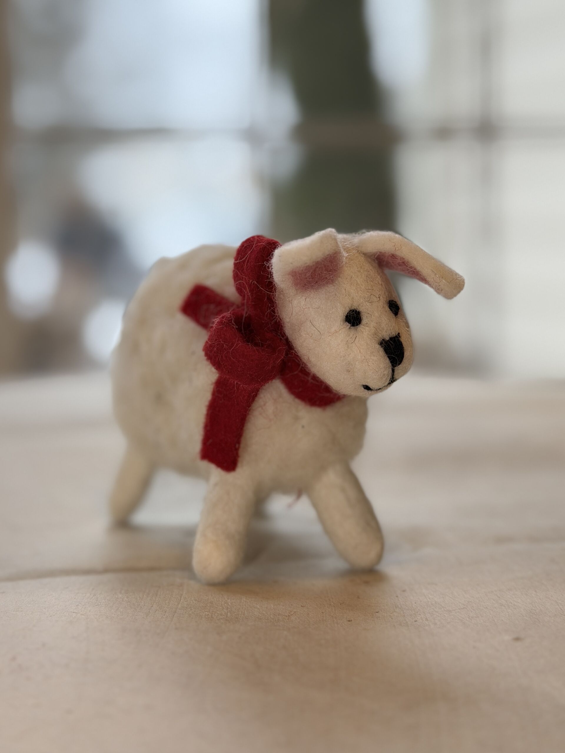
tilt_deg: -3.2
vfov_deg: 39.7
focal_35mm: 48
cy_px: 376
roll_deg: +1.0
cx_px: 282
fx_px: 1045
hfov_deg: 30.3
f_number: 1.78
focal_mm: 6.76
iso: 100
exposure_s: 1/205
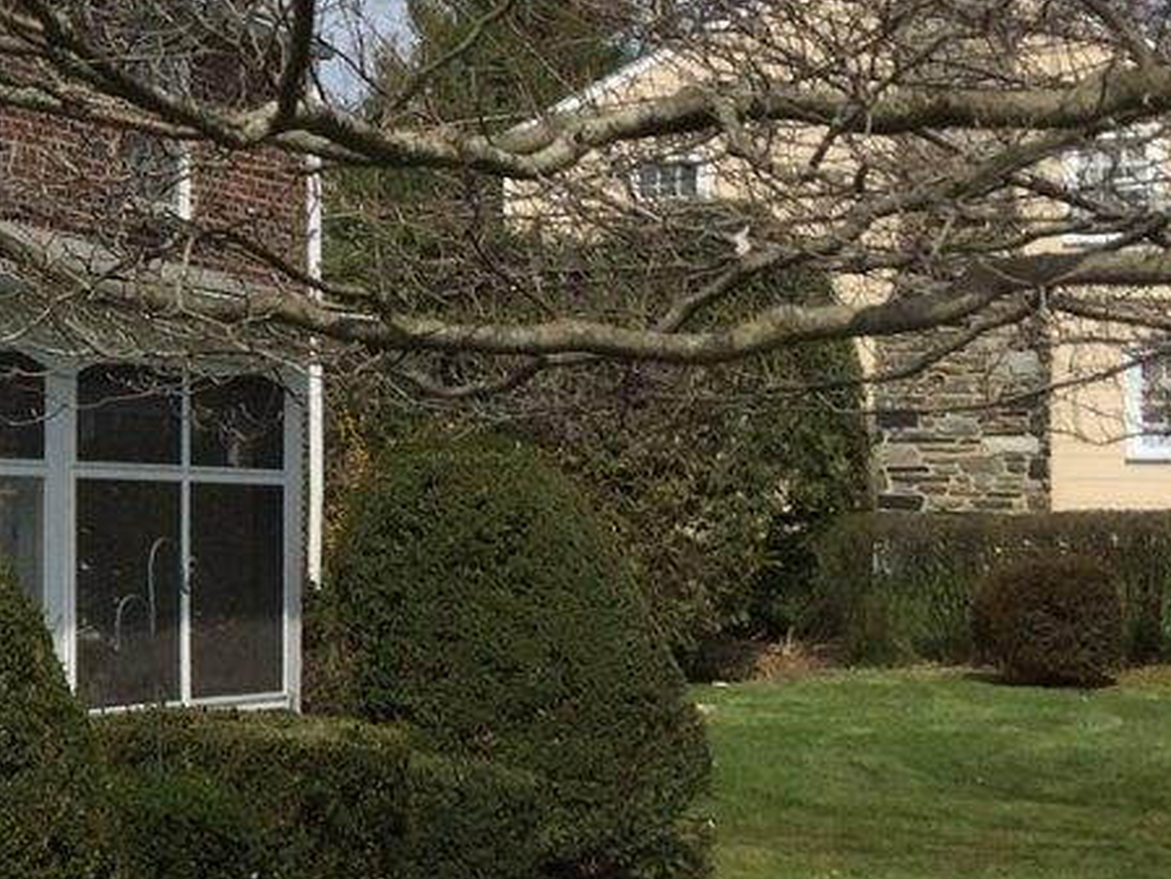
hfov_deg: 18.3
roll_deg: -2.7
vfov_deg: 15.9
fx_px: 3147
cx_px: -675
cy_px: 295
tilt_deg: +5.2
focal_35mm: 93
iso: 32
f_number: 2.2
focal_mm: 4.15
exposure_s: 1/3300
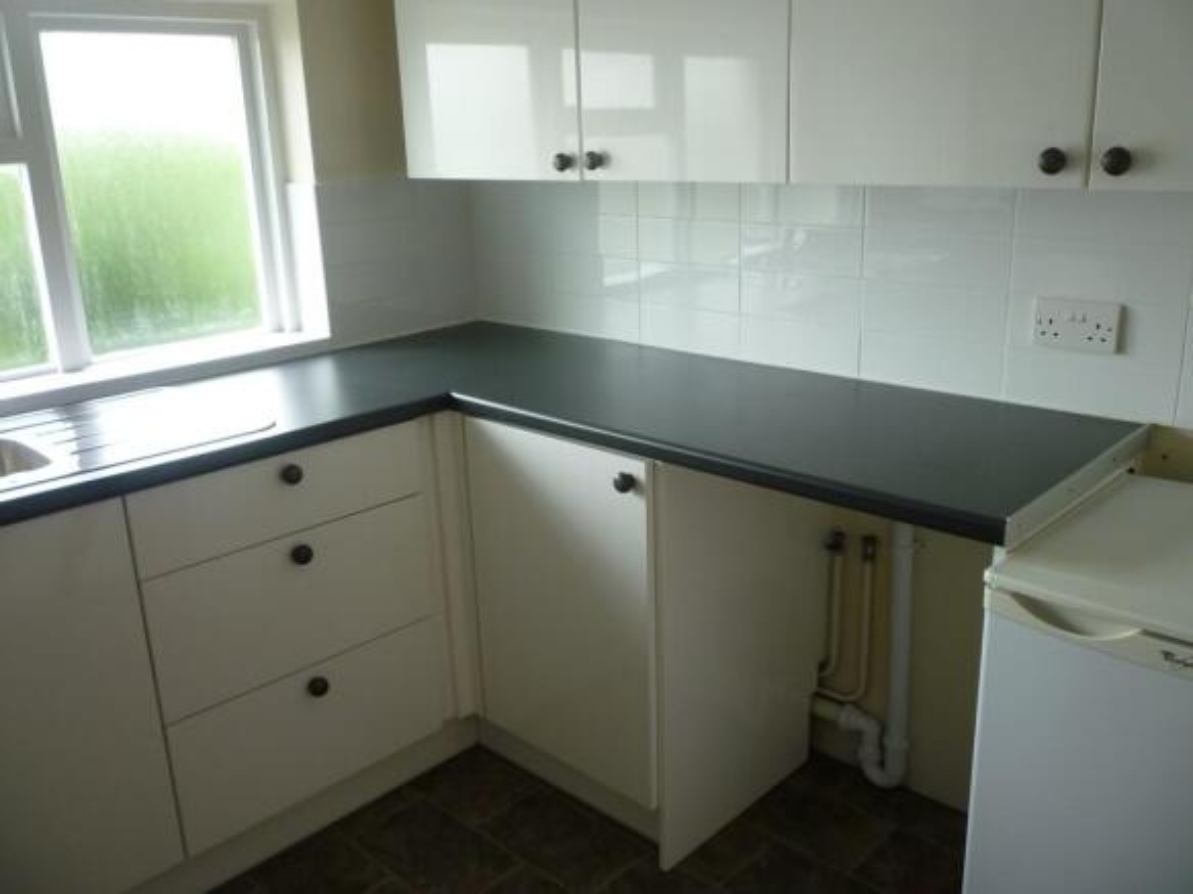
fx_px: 999
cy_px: 447
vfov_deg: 48.2
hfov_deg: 61.7
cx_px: 596
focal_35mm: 29
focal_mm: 5.2
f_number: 3.3
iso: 80
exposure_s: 1/30
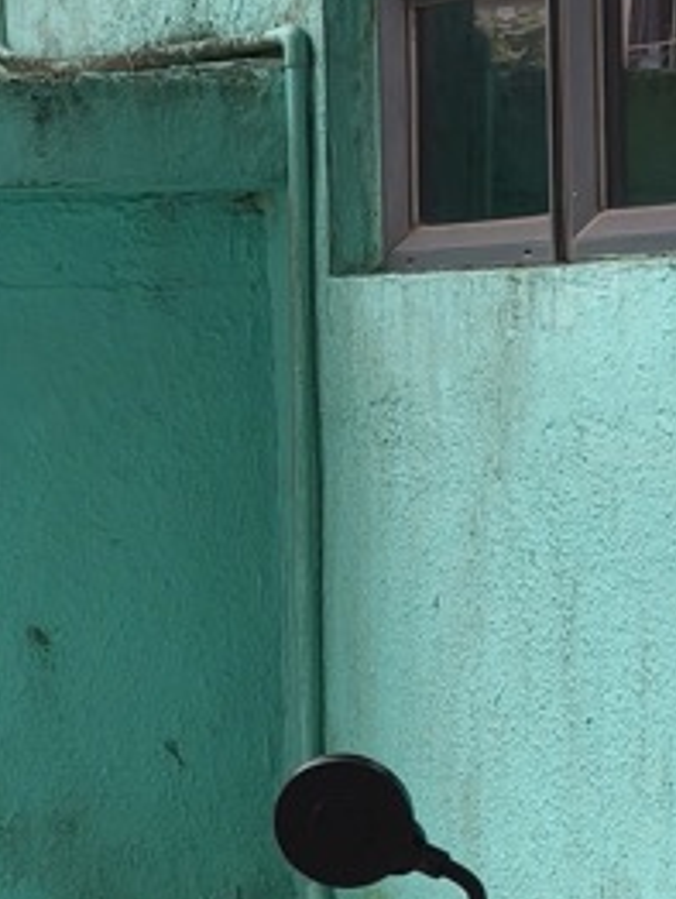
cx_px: 590
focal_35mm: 267
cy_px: 769
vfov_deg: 7.4
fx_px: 6941
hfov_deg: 5.6
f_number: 1.9
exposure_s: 1/100
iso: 320
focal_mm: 7.1
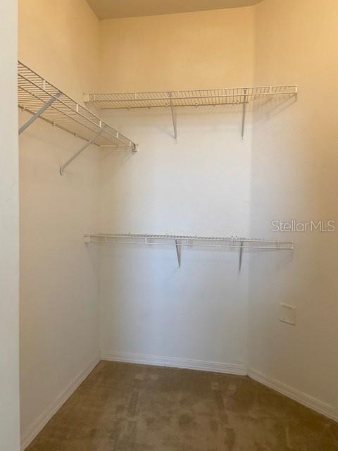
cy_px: 226
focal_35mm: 26
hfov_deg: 53.1
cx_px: 169
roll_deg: -1.9
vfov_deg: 67.3
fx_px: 338
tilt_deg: -1.7
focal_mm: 4.25
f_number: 1.8
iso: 100
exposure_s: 1/60
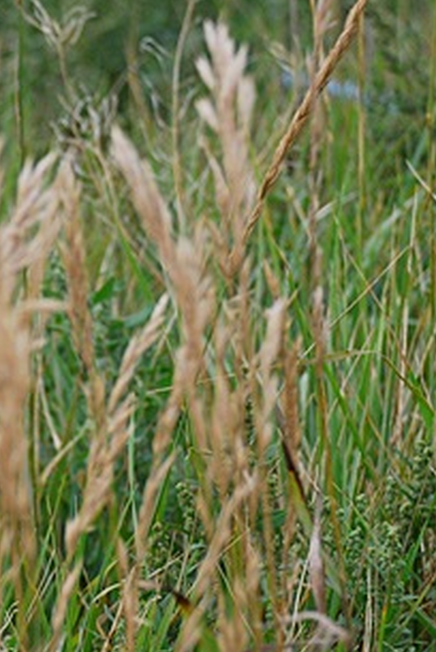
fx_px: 4422
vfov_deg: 8.4
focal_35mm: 244
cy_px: 487
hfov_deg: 5.6
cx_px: -135
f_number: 6.3
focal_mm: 62
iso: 400
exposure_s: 1/640
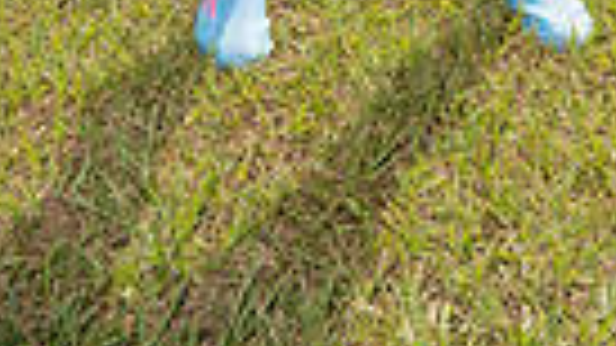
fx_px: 1633
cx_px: 364
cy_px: -625
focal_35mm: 100
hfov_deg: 21.3
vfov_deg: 9.8
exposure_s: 1/250
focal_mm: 29
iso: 100
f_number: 8
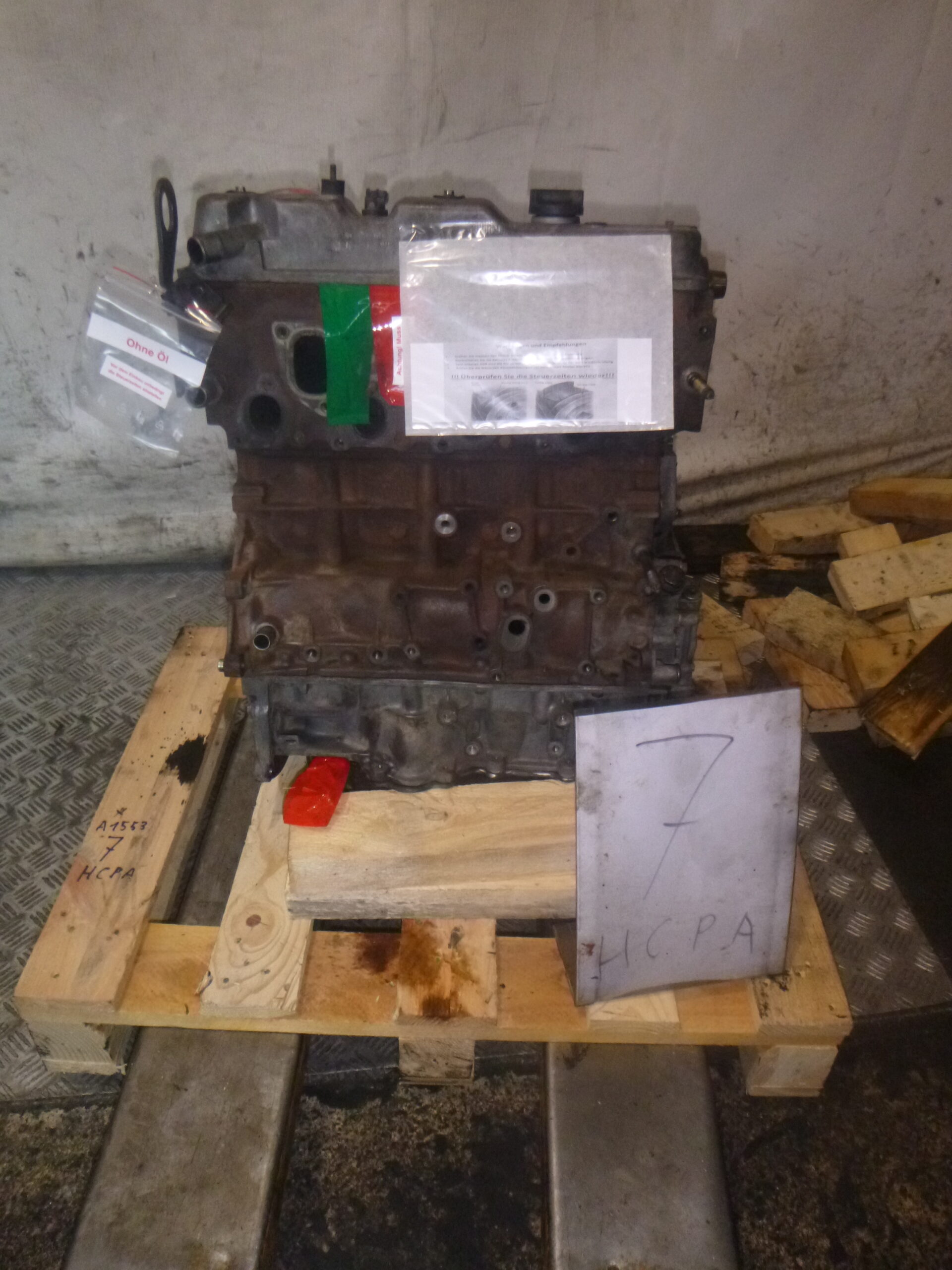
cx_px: 476
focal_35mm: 25
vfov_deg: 69.4
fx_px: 917
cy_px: 635
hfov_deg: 54.9
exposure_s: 1/125
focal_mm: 4.5
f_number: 3.9
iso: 400
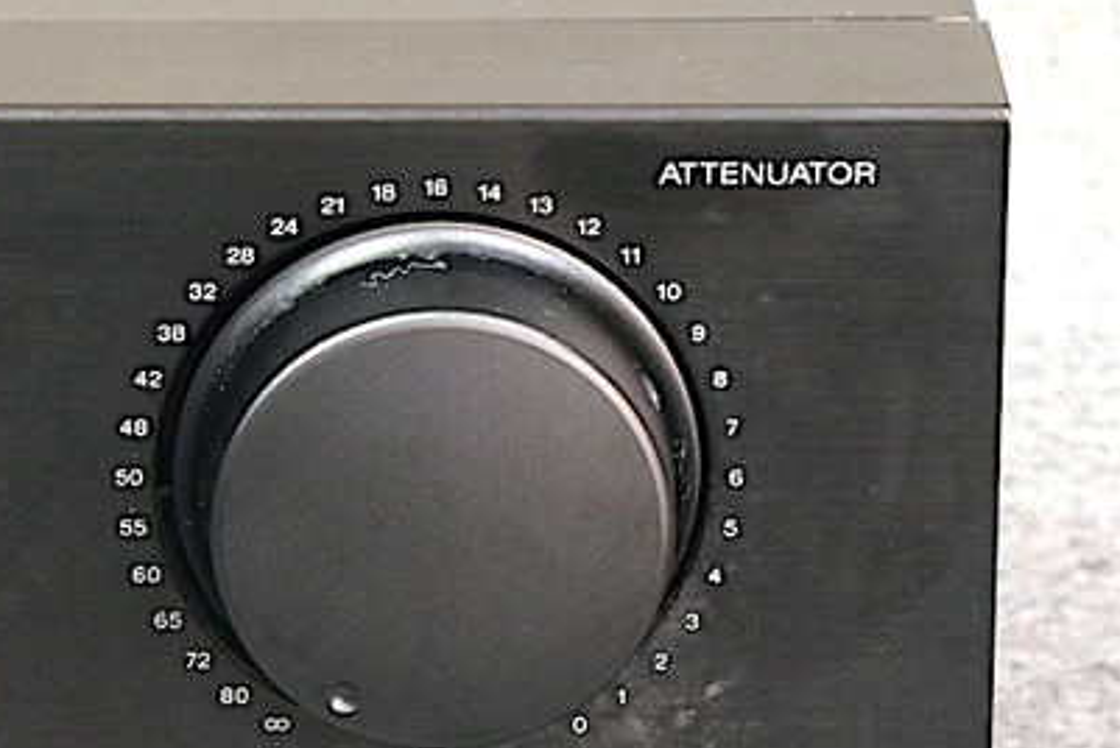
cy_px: 748
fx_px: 13325
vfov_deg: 3.2
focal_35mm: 428
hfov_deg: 4.8
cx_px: -81
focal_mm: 30.9
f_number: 5.6
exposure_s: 1
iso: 200
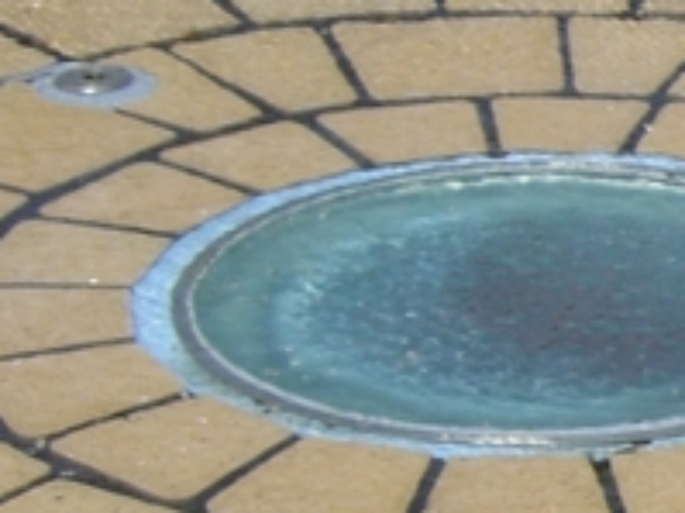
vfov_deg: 7.6
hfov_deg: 9.3
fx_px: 3876
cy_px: 258
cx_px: 1456
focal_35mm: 196
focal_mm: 6.2
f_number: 4.3
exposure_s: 1/1000
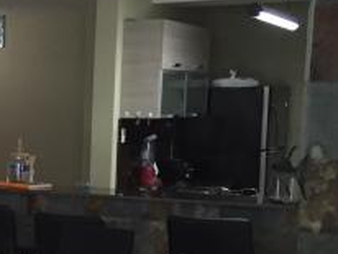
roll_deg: -0.4
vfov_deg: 16.2
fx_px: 880
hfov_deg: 19.5
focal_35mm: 90
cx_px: -139
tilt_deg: -8.6
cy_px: 238
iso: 160
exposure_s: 1/30
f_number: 2.2
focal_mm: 4.15
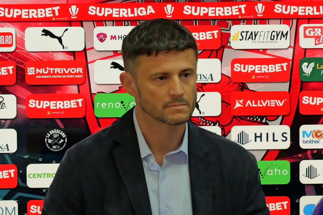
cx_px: 162
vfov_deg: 13.0
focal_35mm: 105
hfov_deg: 19.5
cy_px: 108
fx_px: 942
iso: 8000
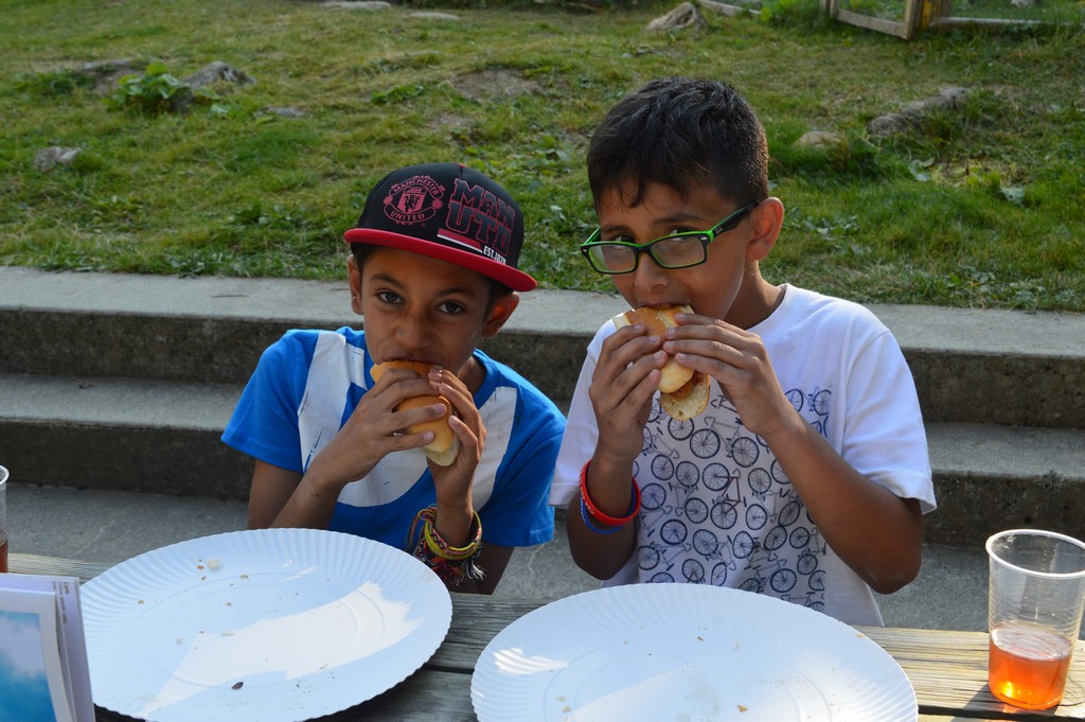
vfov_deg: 33.0
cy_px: 361
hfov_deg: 48.0
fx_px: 1220
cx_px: 542
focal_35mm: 40
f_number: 9
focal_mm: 27
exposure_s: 1/125
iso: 400
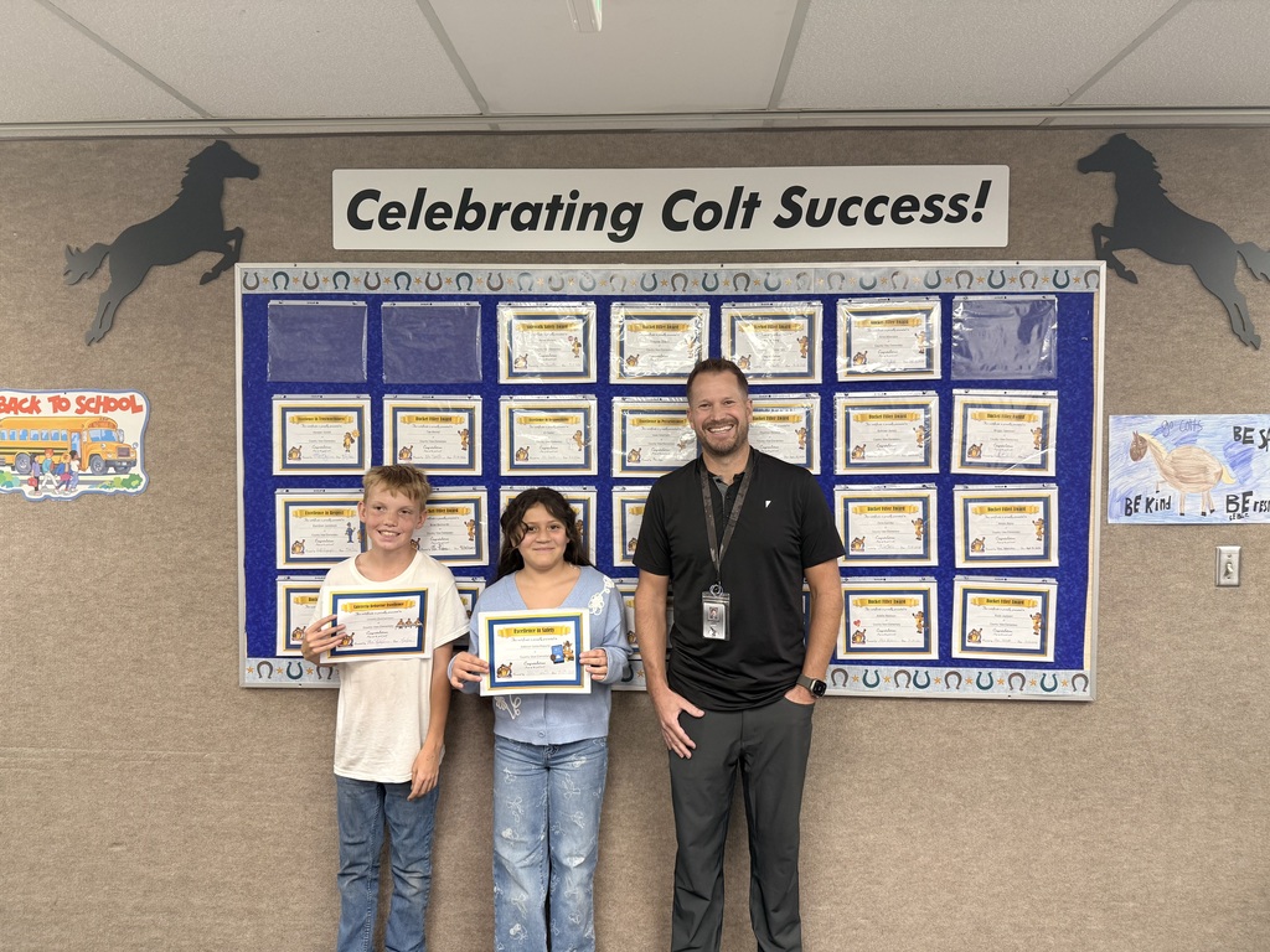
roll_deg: +0.5
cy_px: 476
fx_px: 881
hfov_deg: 71.6
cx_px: 635
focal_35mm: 24
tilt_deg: -1.7
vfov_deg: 56.8
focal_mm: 6.76
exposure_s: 1/60
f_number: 1.78
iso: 200
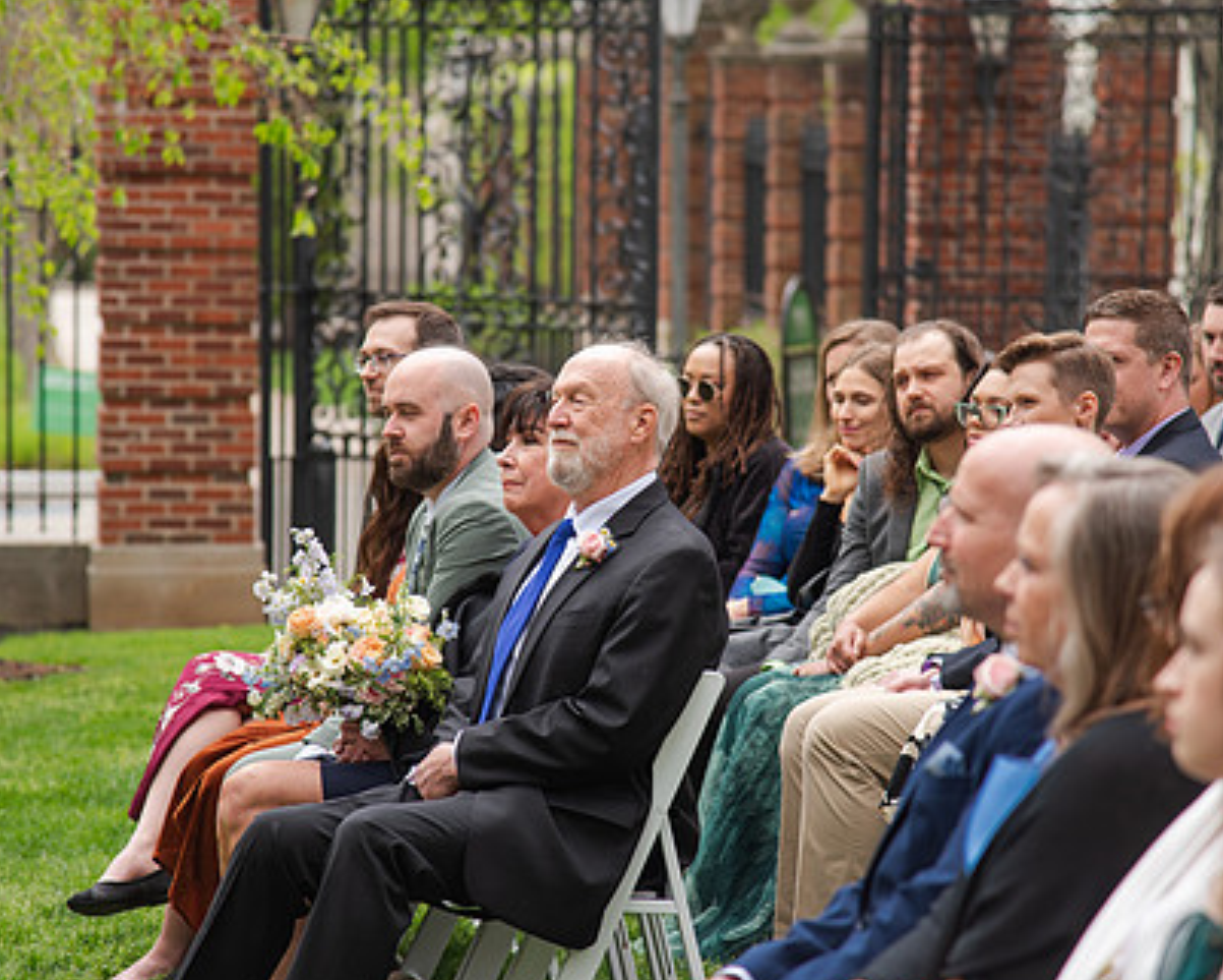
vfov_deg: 9.5
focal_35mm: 163
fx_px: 5901
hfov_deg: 11.8
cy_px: 466
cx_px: 610
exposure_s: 1/320
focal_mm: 120
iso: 125
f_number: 4
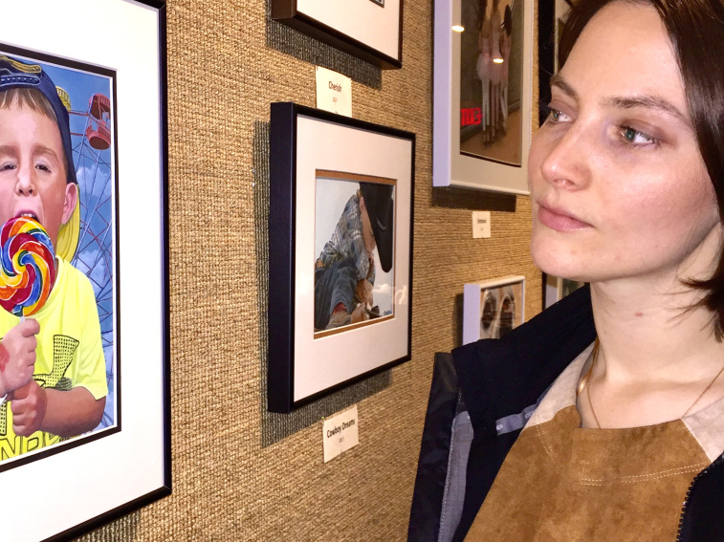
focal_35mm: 46
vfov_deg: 31.5
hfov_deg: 41.0
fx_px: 962
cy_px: 275
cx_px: 285
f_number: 2.2
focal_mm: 4.15
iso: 64
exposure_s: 1/30
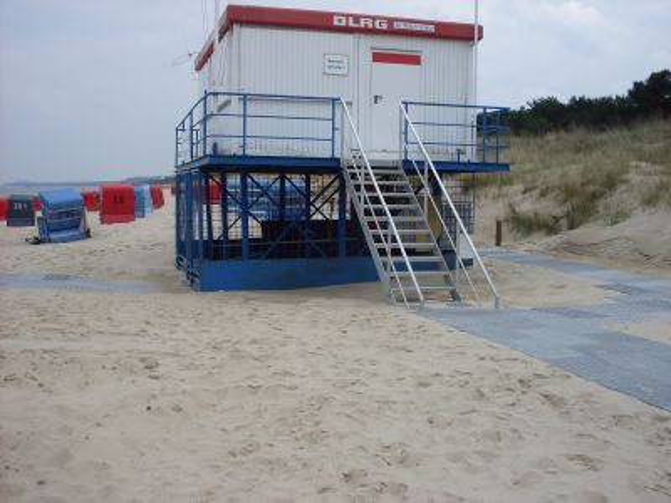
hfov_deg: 49.0
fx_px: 737
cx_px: 336
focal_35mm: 38
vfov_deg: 37.7
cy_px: 252
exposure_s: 1/180
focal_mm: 6.3
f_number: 8.4
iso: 80
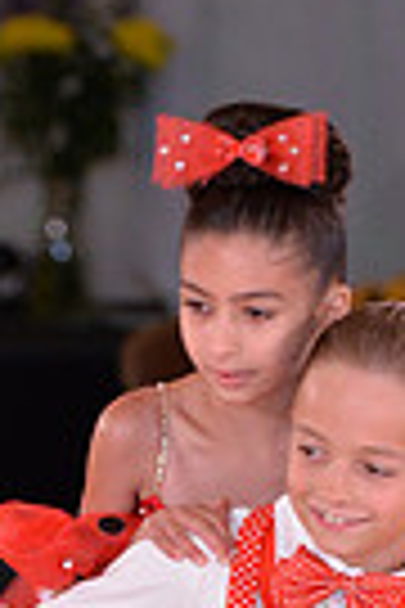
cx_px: 169
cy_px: 775
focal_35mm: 816
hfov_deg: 1.7
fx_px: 13769
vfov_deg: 2.5
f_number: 5.6
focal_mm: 190
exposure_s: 1/250
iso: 2000
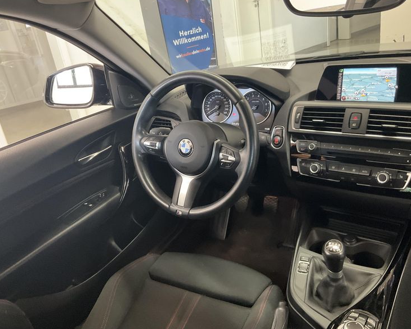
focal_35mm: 31
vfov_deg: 47.1
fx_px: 377
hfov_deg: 57.2
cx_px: 206
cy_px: 162
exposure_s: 1/40
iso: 250
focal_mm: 3
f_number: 1.8
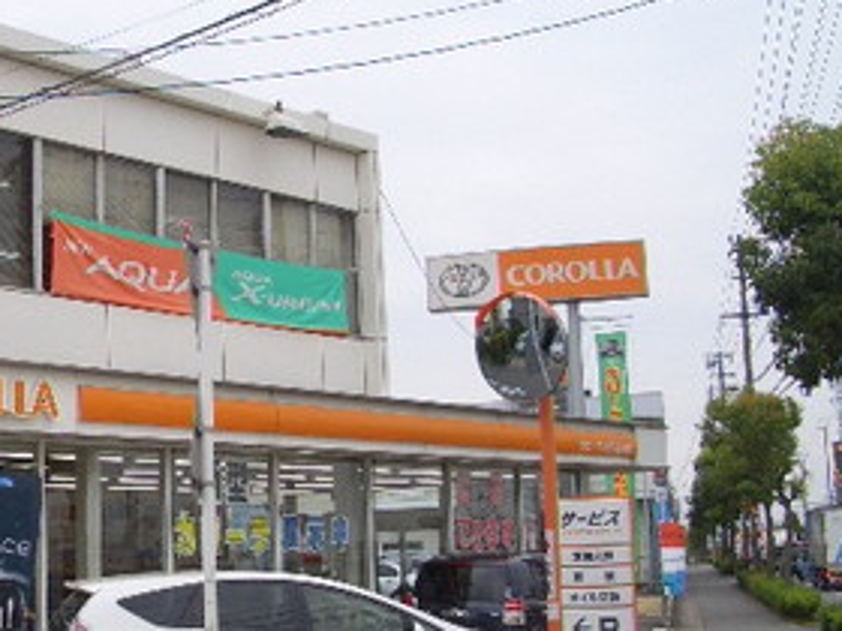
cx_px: 159
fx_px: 1459
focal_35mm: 60
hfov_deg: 31.3
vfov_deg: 24.4
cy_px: 379
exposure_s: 1/250
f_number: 4.3
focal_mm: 5.8
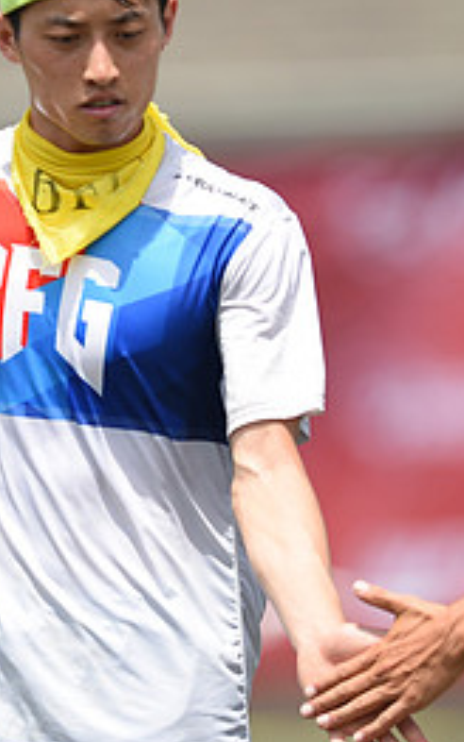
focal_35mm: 900
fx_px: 18190
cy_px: 353
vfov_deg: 2.3
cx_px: 76
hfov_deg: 1.5
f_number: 3.5
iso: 100
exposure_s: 1/1250
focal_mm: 400
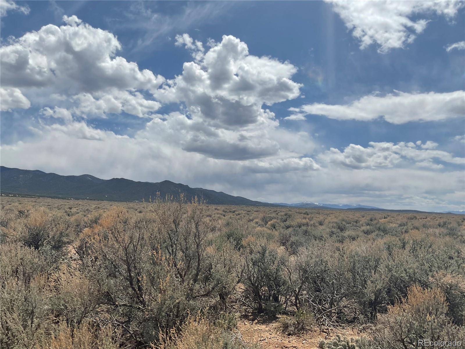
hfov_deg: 61.7
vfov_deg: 48.2
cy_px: 174
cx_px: 232
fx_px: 390
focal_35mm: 29
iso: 16
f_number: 1.8
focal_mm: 3
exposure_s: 1/5263
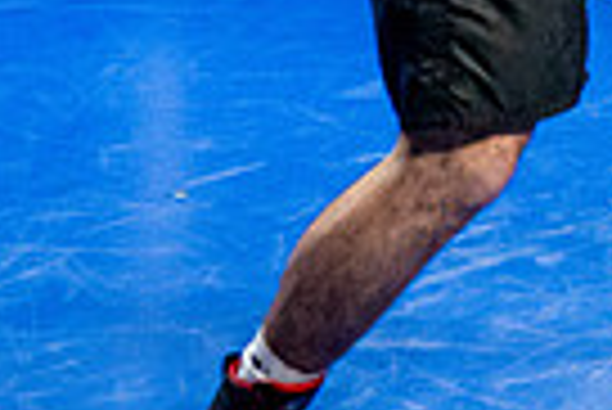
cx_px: 1228
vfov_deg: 6.5
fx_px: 3472
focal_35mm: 204
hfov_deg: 9.4
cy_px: -408
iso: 5000
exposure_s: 1/800
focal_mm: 32
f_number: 2.8
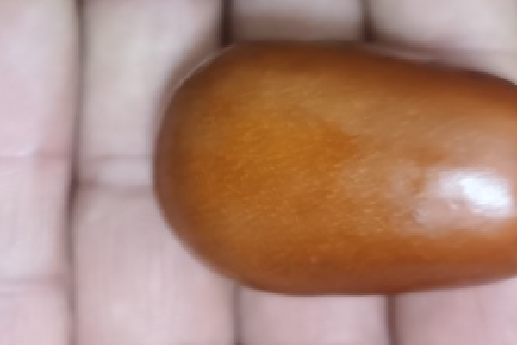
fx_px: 1077
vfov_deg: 17.7
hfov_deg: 26.9
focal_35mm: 75
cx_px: 322
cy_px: -12
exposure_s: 1/25
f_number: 1.8
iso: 500
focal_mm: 5.58
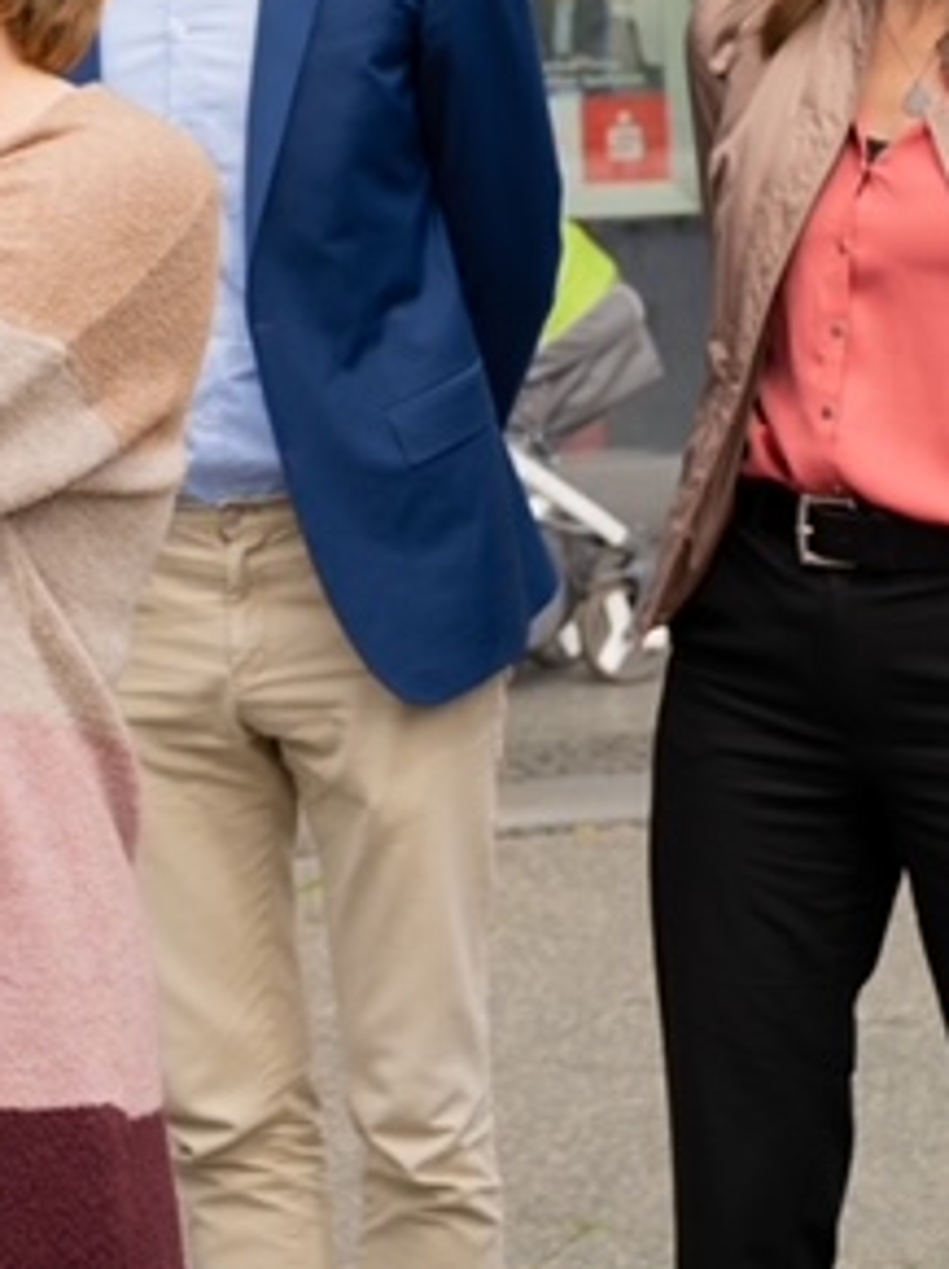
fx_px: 3112
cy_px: 381
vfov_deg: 22.9
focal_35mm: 85
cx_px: -227
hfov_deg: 16.5
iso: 100
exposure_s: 1/250
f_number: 6.3
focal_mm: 40
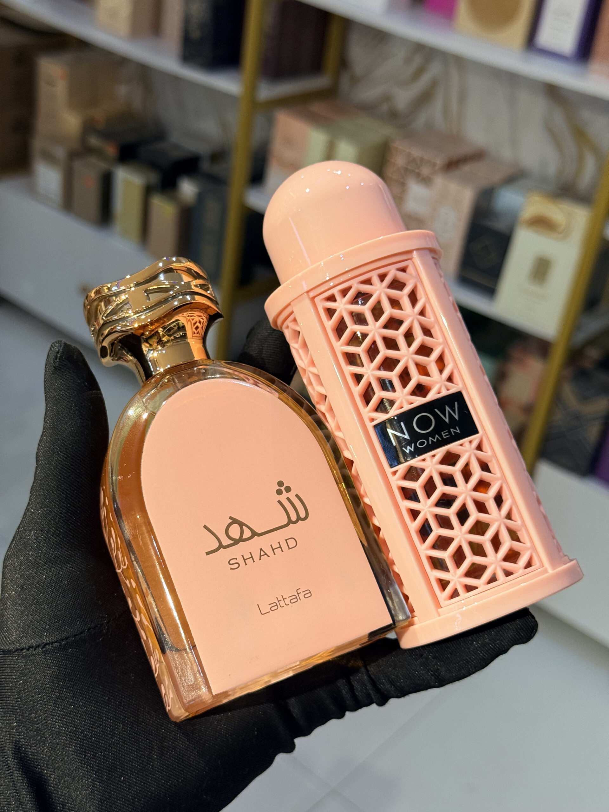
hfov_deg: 30.3
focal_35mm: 48
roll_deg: -9.9
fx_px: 1126
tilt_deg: -30.9
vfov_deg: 39.7
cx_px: 304
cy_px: 406
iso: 125
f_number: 1.78
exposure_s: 1/50
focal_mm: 6.76
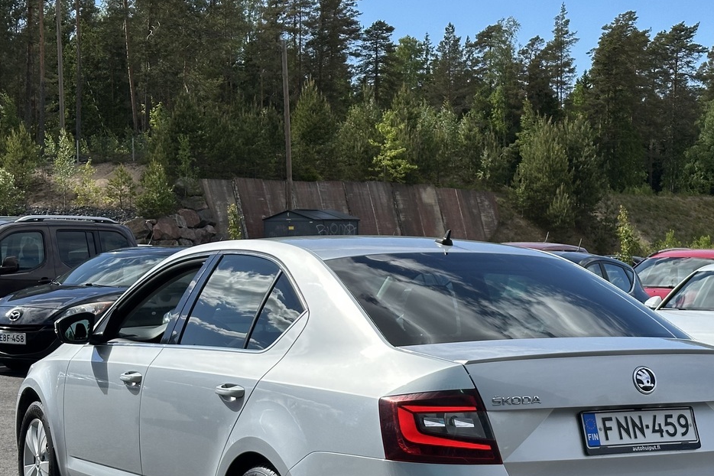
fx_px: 1527
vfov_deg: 17.6
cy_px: 347
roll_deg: -0.4
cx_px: 414
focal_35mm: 77
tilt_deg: -3.0
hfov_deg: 26.3
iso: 64
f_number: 1.78
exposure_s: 1/5263
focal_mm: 6.86
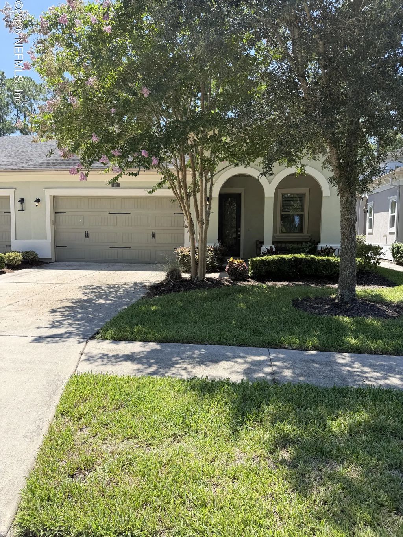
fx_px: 372
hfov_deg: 56.8
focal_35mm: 24
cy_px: 268
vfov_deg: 71.6
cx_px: 202
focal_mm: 6.76
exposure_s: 1/1727
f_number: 1.78
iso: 80
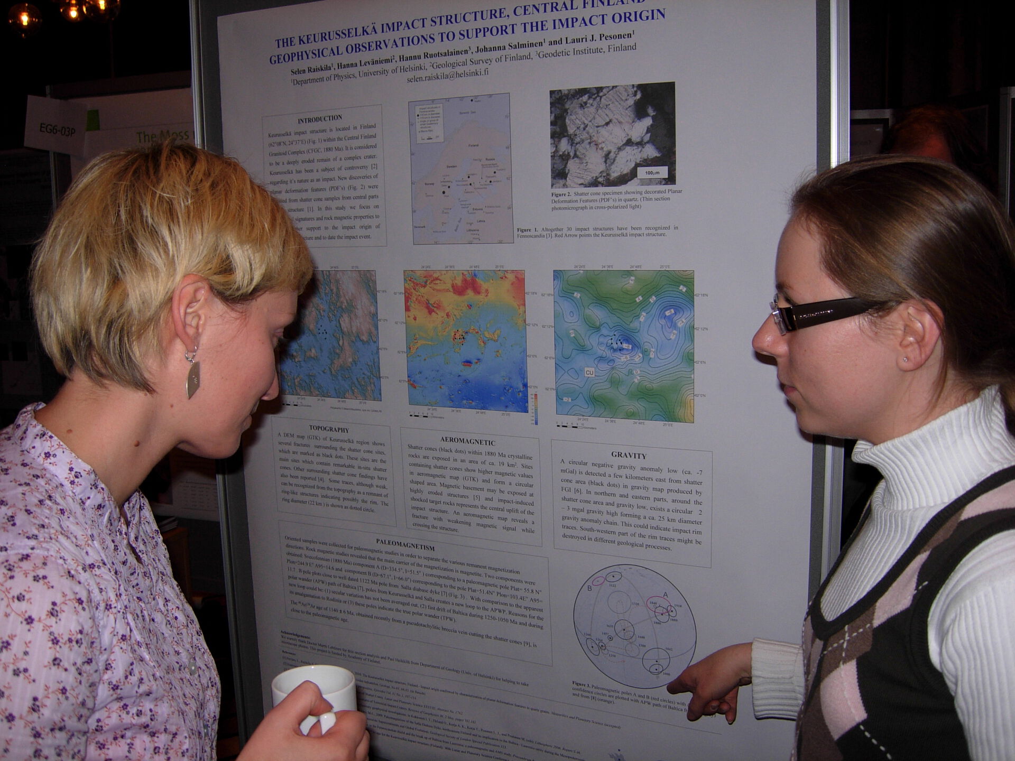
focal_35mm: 36
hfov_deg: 51.4
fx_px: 1056
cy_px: 380
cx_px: 508
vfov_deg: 39.7
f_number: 2.7
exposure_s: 1/45.2
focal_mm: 7.5
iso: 50
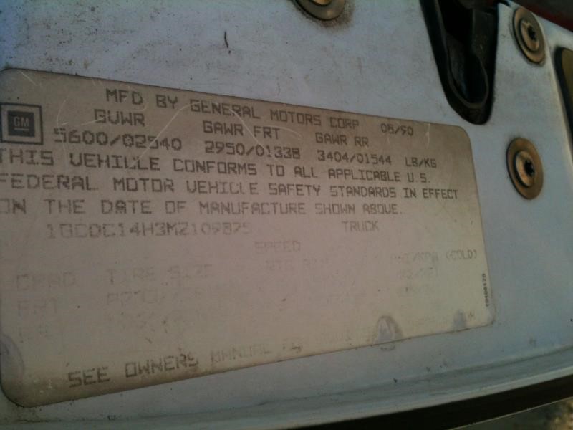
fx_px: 579
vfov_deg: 40.7
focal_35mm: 35
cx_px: 286
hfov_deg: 52.6
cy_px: 215
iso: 64
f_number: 2.8
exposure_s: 1/558
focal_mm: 3.85
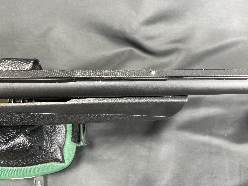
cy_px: 93
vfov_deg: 53.1
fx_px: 186
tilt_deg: -60.2
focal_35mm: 26
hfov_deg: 67.3
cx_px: 124
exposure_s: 1/60
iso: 400
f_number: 1.8
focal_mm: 4.25
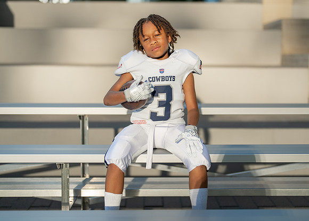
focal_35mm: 56
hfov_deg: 34.9
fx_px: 491
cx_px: 171
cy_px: 106
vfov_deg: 25.3
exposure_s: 1/4000
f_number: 1.2
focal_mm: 50
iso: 100
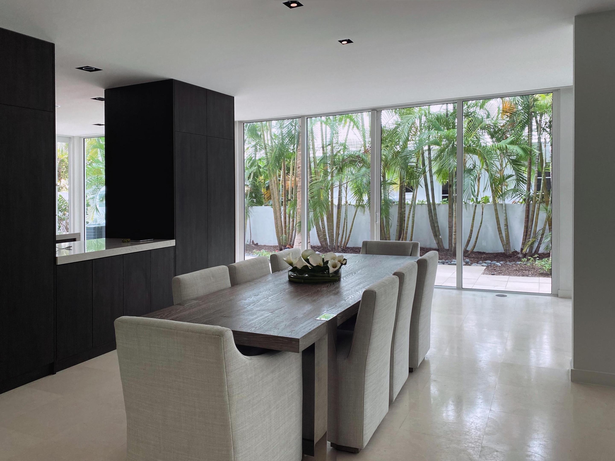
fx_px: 462
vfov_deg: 53.1
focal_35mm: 26
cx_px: 308
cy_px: 230
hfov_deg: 67.3
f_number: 1.8
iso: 100
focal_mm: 4.25
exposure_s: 1/121
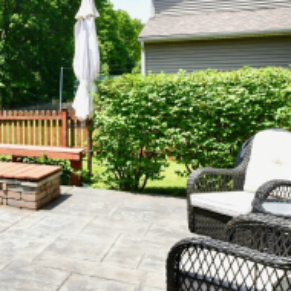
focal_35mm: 47
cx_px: -103
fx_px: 447
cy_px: 101
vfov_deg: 35.8
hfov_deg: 28.4
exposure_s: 1/500
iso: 640
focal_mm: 14
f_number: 11
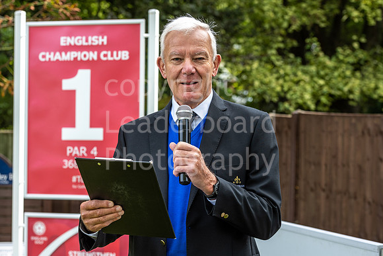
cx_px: 174
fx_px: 1143
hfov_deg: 19.0
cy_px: 126
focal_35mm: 107
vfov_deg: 12.8
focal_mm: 98
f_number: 6.3
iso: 200
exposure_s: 1/160
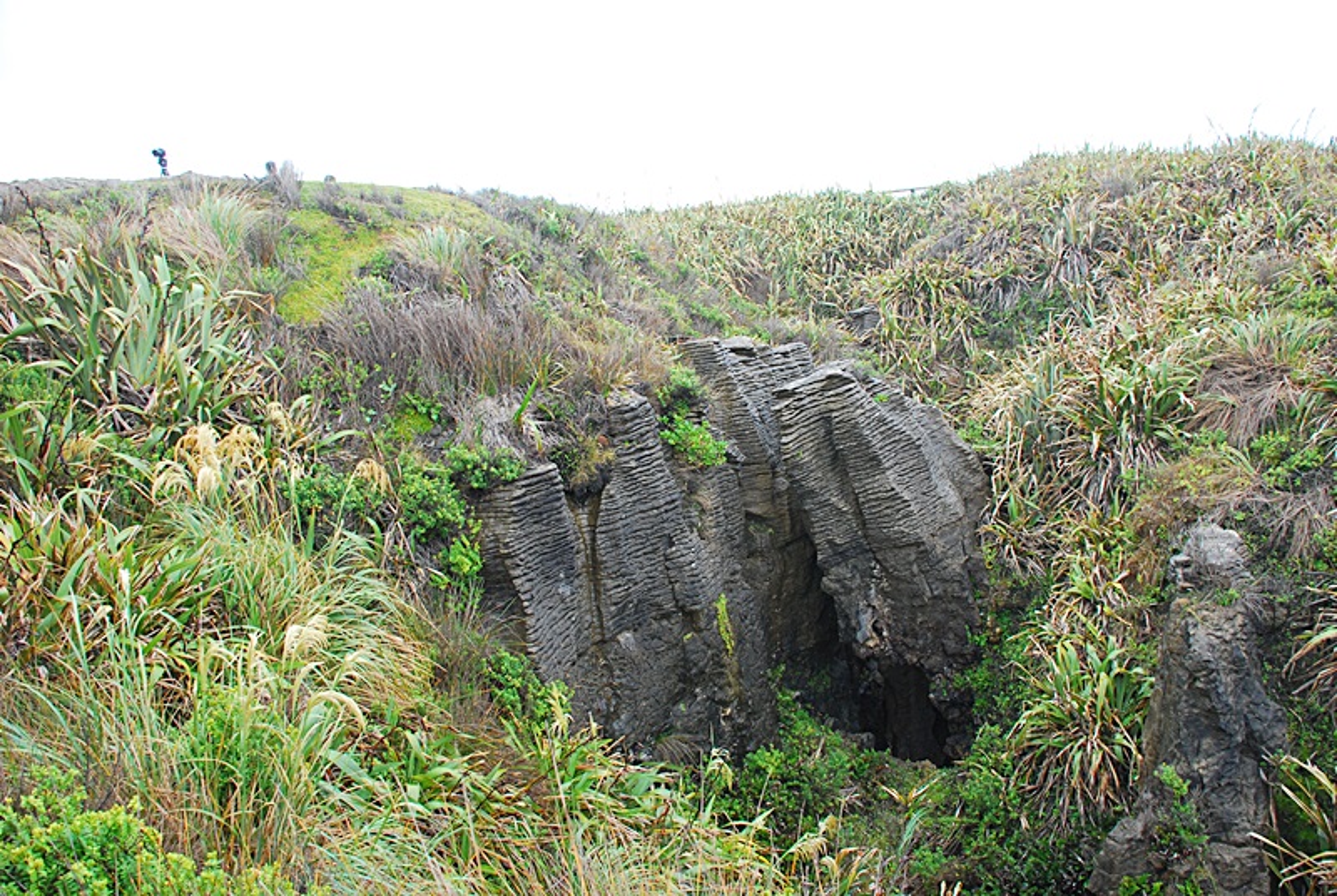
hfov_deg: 67.3
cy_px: 448
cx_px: 668
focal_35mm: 27
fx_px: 1004
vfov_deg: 48.1
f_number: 4.5
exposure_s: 1/80
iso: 400
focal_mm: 18
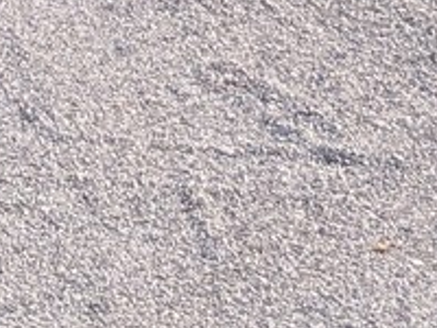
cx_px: 37
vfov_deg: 7.0
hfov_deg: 10.1
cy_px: -564
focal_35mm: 194
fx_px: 2449
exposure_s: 1/1063
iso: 46
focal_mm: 4.38
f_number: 1.73
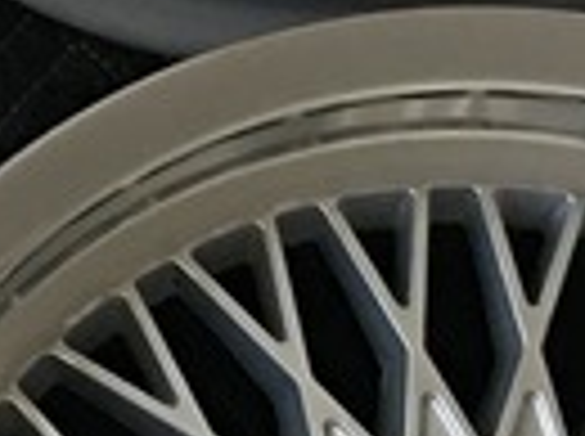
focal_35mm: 229
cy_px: 108
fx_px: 3863
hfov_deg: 8.4
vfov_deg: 6.5
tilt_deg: -73.0
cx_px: -333
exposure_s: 1/15
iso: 80
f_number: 2.2
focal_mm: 4.15
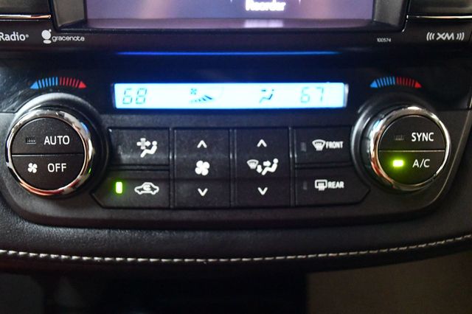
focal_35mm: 36
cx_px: 236
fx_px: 472
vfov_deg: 36.8
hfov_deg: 53.2
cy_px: 157
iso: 12800
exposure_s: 1/50
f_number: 4
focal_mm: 24
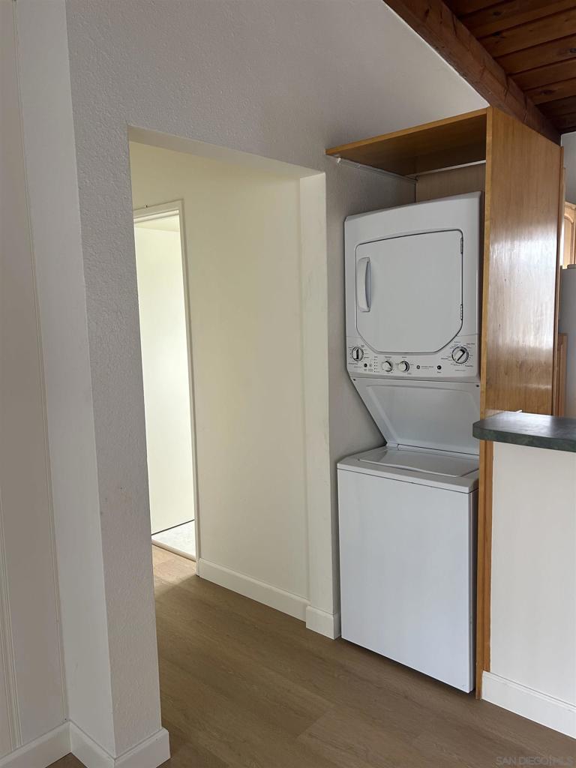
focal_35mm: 26
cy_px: 384
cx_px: 288
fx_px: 577
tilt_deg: -7.2
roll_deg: +1.7
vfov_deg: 67.3
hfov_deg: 53.1
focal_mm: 5.7
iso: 100
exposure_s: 1/121
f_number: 1.5
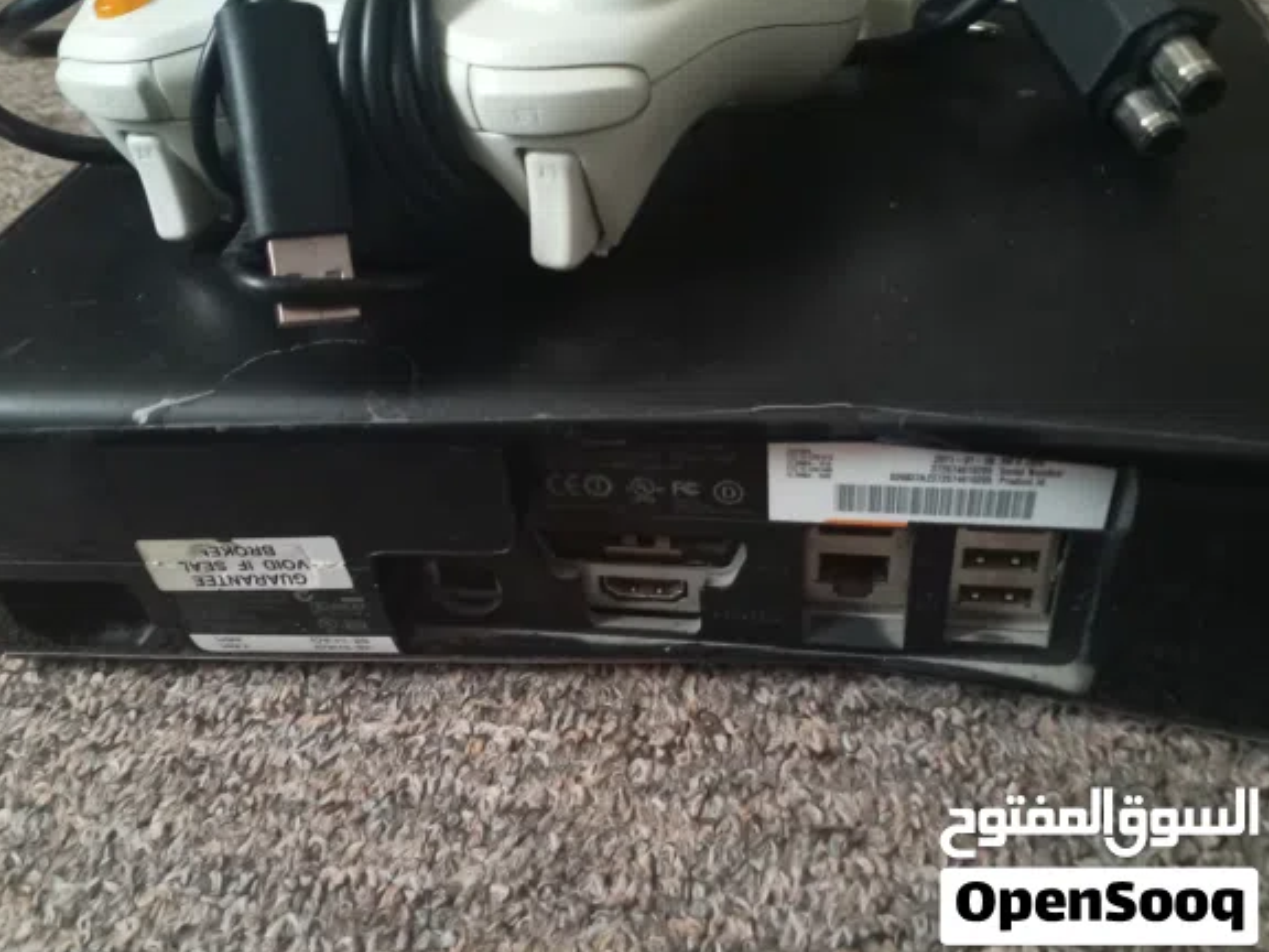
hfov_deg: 59.9
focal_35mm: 30
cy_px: 469
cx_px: 608
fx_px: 1100
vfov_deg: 46.8
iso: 3730
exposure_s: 1/14.3
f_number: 1.8
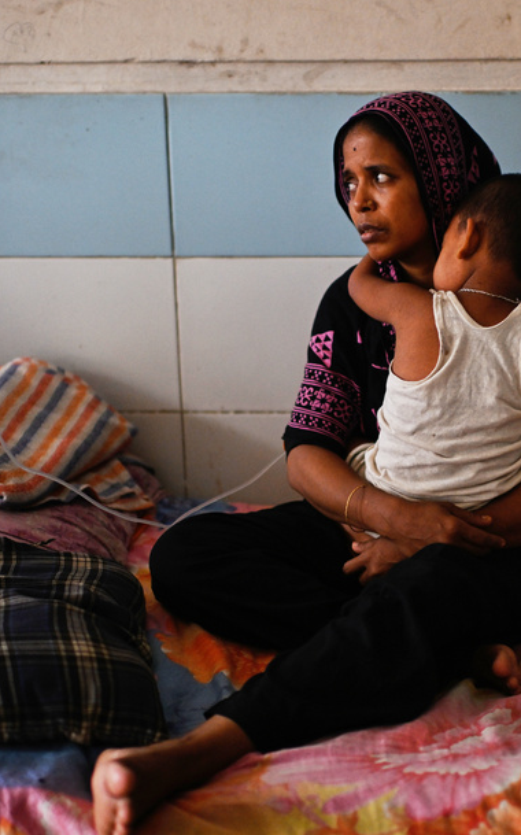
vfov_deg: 34.0
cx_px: 413
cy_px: 425
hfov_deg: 21.4
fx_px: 1365
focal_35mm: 60
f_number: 1.4
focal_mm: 35
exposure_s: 1/1250
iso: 1000
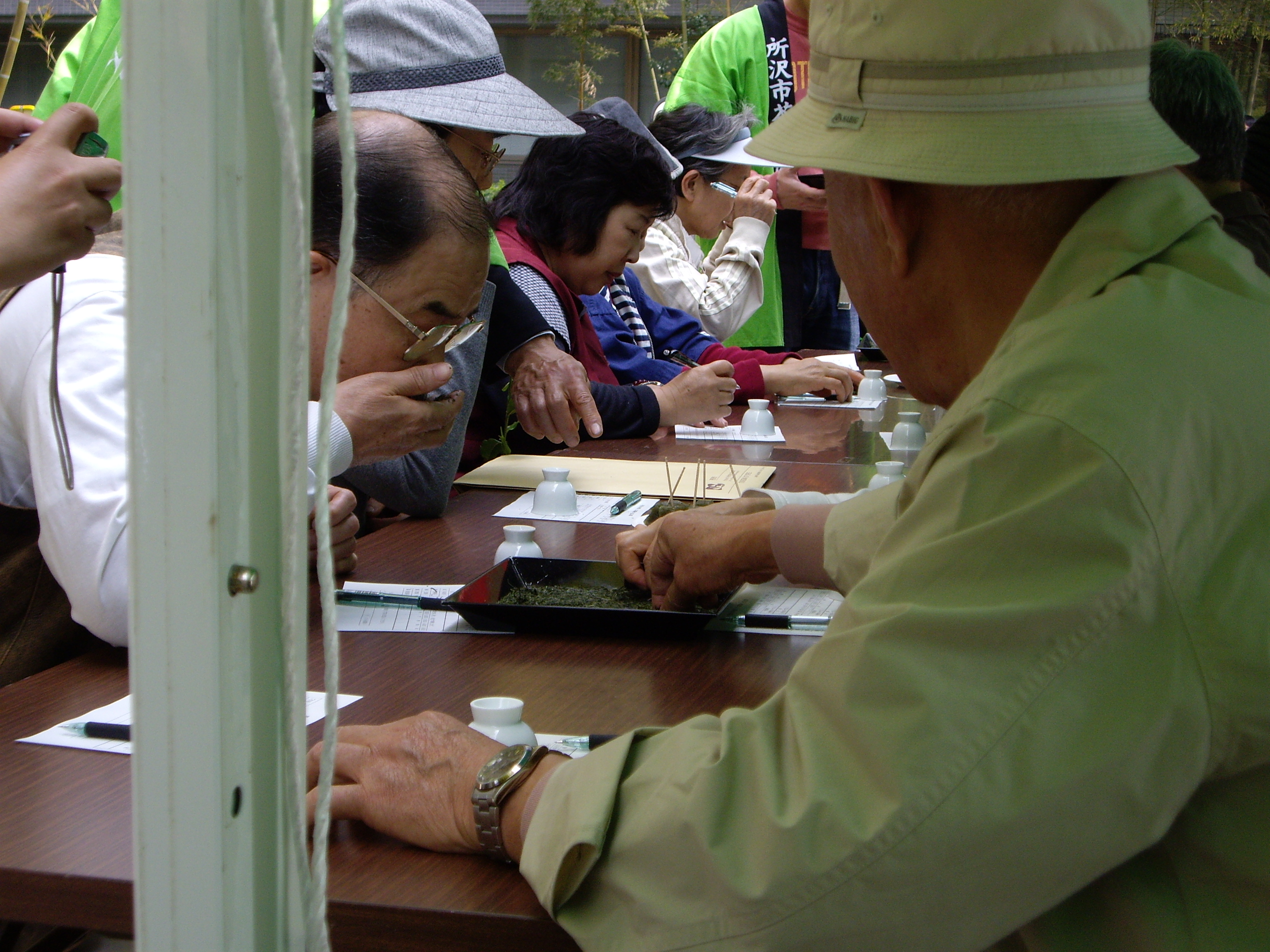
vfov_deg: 22.3
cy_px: 476
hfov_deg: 29.4
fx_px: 2421
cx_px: 635
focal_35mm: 66
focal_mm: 10.7
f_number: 3.6
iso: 100
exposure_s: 1/200
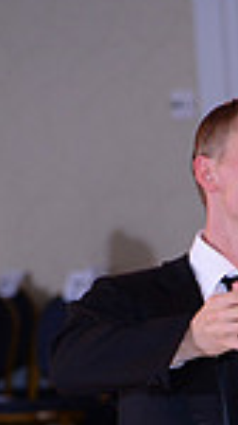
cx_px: 443
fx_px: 5482
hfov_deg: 2.5
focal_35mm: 487
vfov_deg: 4.4
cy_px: 688
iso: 1250
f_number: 4.5
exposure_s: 1/250
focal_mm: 120
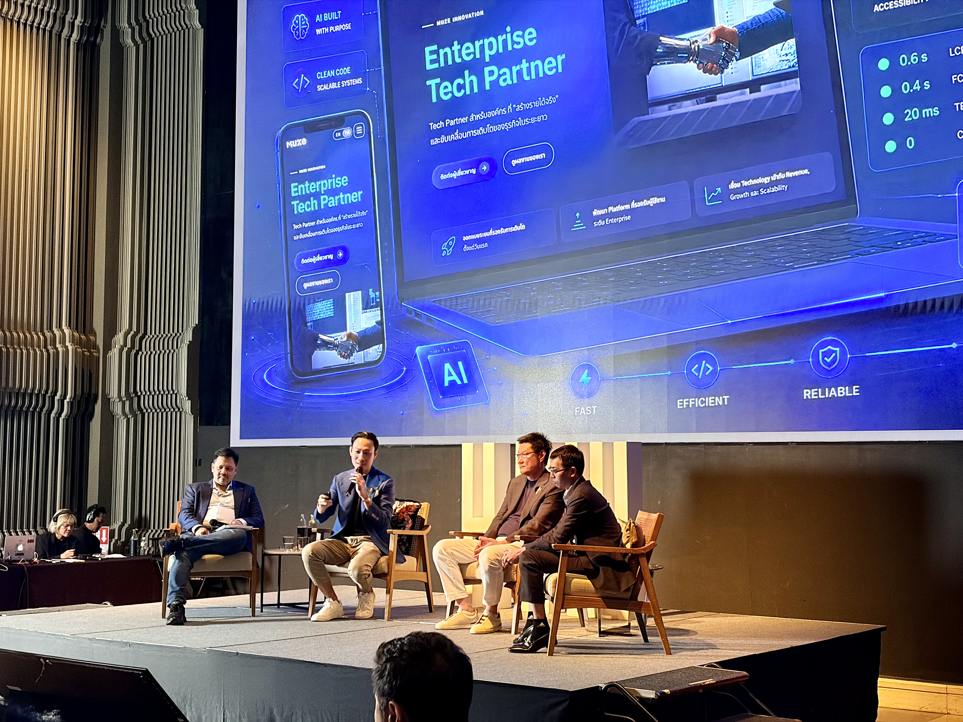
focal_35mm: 52
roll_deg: +0.3
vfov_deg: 28.0
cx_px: 482
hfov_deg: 36.8
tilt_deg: +5.6
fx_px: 1447
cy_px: 361
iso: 250
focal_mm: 5.96
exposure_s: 1/30
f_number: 1.6
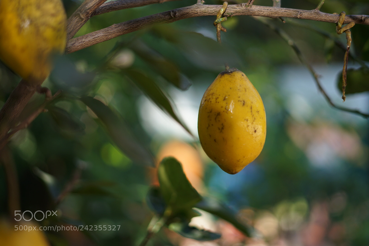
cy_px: 123
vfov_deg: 27.0
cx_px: 184
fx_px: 513
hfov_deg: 39.6
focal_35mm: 50
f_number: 1.8
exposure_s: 1/640
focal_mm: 50
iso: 125
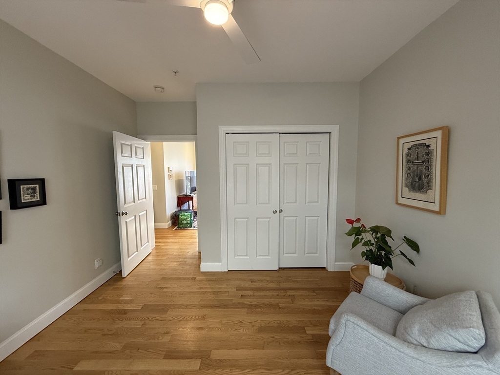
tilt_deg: -4.3
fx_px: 202
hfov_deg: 102.1
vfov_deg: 85.7
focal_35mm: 14
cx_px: 250
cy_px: 188
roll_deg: +0.5
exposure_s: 1/60
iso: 250
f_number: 2.2
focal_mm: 2.22
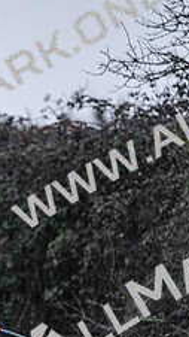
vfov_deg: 2.0
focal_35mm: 1077
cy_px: 253
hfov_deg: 1.1
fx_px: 9603
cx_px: -97
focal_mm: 400
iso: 11400
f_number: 4.5
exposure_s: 1/1600
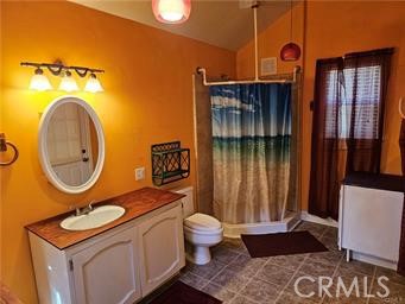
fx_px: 269
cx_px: 202
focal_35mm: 23
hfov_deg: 73.9
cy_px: 152
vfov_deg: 58.9
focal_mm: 6.3
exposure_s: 1/120
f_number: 1.7
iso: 320
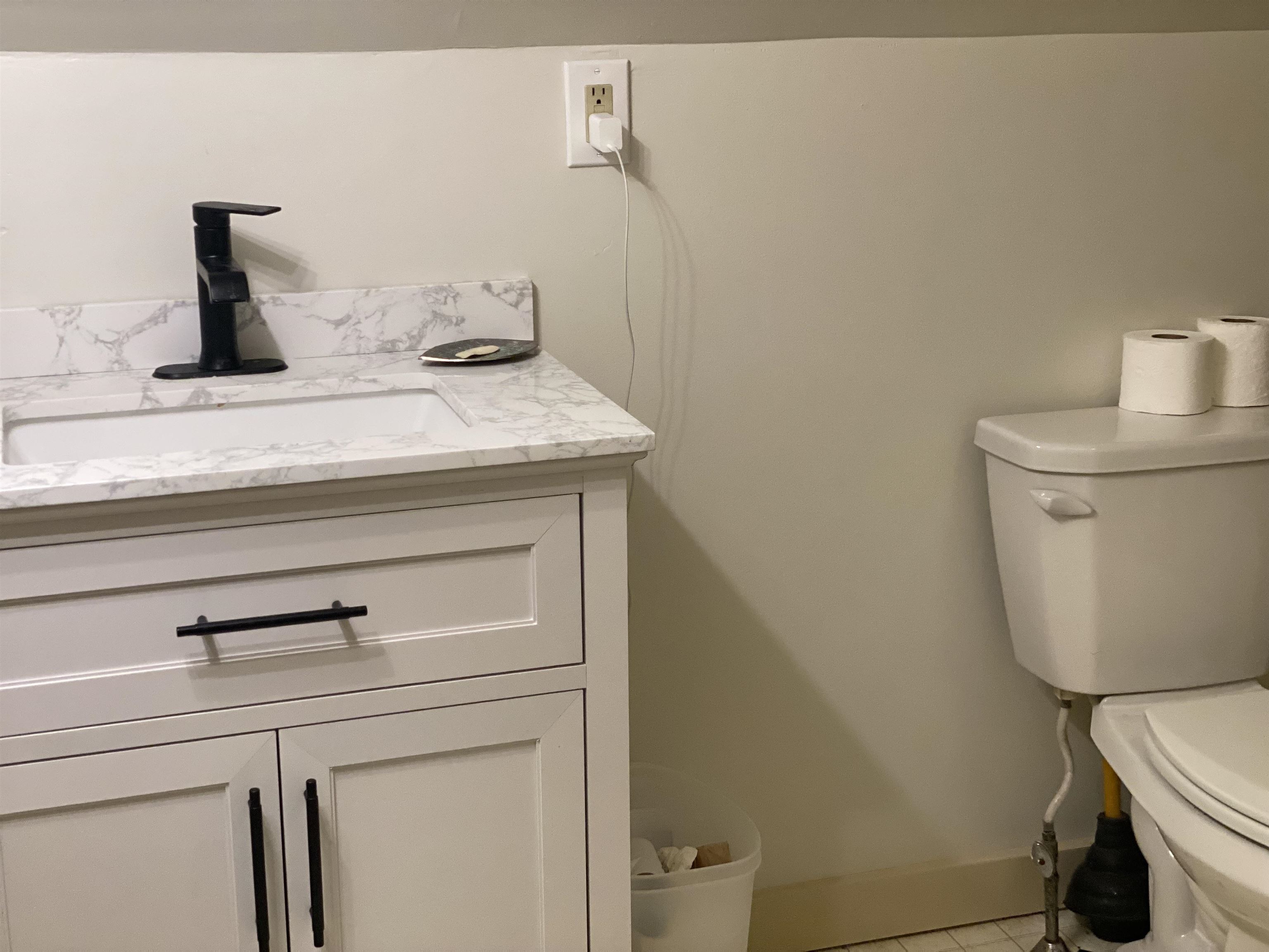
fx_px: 1906
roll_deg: -0.5
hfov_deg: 36.8
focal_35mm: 52
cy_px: 476
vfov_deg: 28.0
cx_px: 634
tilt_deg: -14.2
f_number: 2
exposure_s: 1/120
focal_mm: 6
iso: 250
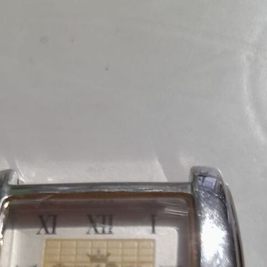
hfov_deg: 28.5
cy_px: 320
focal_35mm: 60
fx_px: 524
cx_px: 96
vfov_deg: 25.7
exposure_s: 1/30
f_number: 2
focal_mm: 4.6
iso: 320
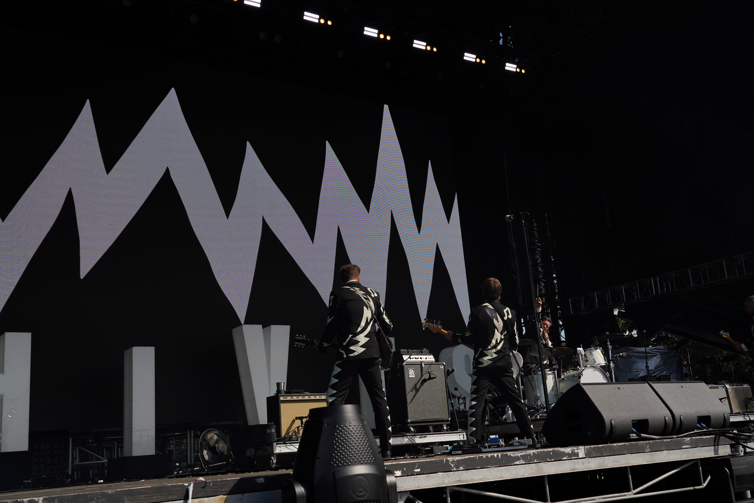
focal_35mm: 37
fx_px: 775
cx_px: 377
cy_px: 252
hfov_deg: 51.9
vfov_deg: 35.9
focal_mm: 37
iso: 100
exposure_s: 1/800
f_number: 8
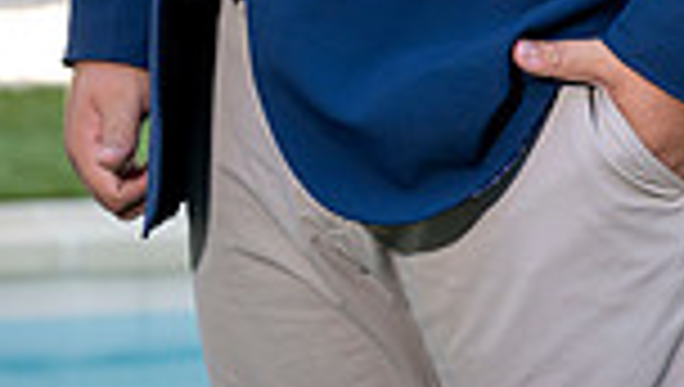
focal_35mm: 371
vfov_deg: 3.2
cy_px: -567
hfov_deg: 5.8
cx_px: 446
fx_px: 6738
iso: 400
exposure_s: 1/200
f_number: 5.6
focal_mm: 120
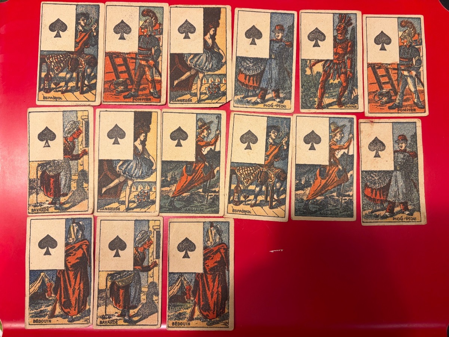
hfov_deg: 67.3
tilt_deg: -86.3
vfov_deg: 53.1
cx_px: 224
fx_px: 337
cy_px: 168
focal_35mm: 26
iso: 125
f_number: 1.6
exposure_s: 1/50
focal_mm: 5.96
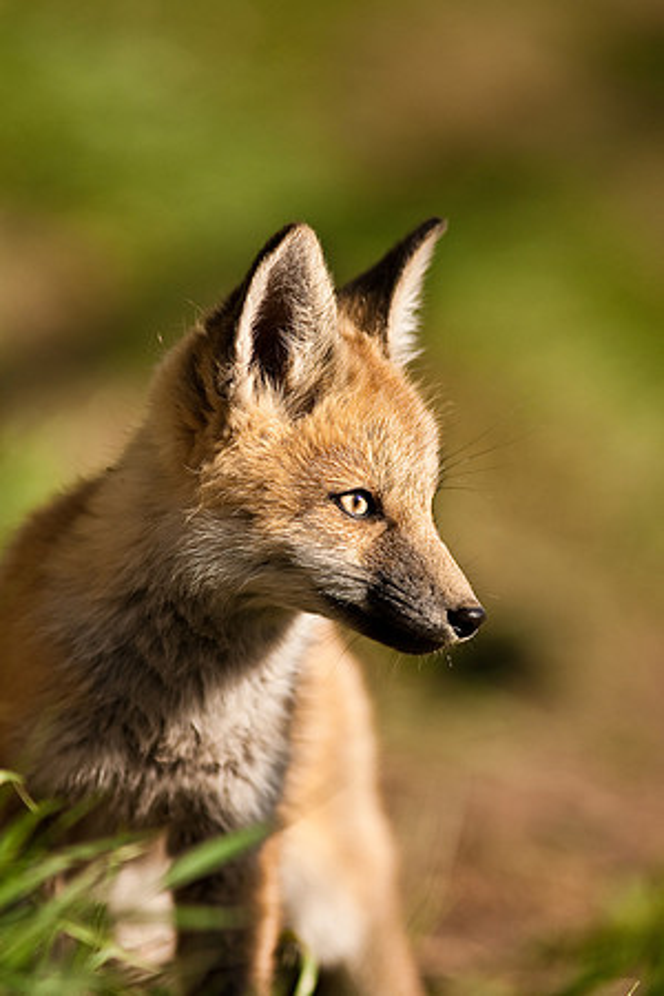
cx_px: 332
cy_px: 498
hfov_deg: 3.1
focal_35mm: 450
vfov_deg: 4.6
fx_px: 12449
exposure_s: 1/2000
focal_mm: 300
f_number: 3.5
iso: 160
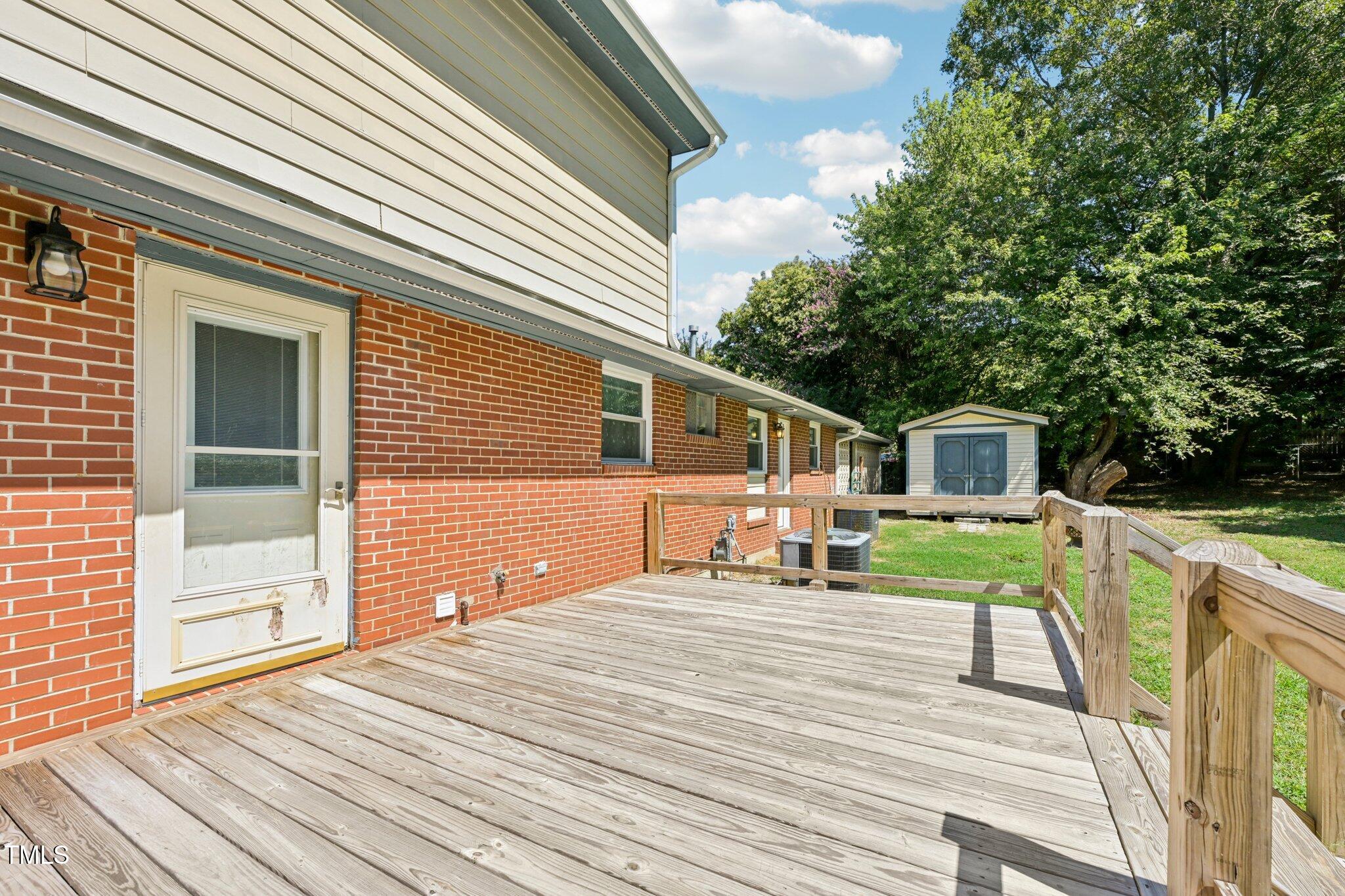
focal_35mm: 14
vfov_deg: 81.2
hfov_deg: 104.3
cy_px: 448
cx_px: 672
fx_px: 523
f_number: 8
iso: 100
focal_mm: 14
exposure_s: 1/320
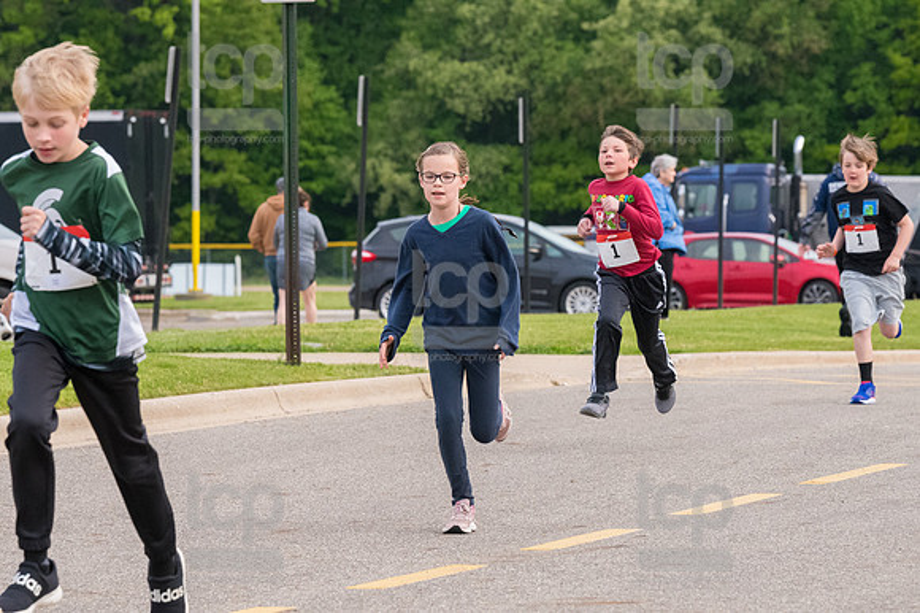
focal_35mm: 240
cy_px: 306
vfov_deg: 5.7
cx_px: 460
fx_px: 6130
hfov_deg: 8.6
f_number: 7.1
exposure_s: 1/1250
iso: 3200
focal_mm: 160
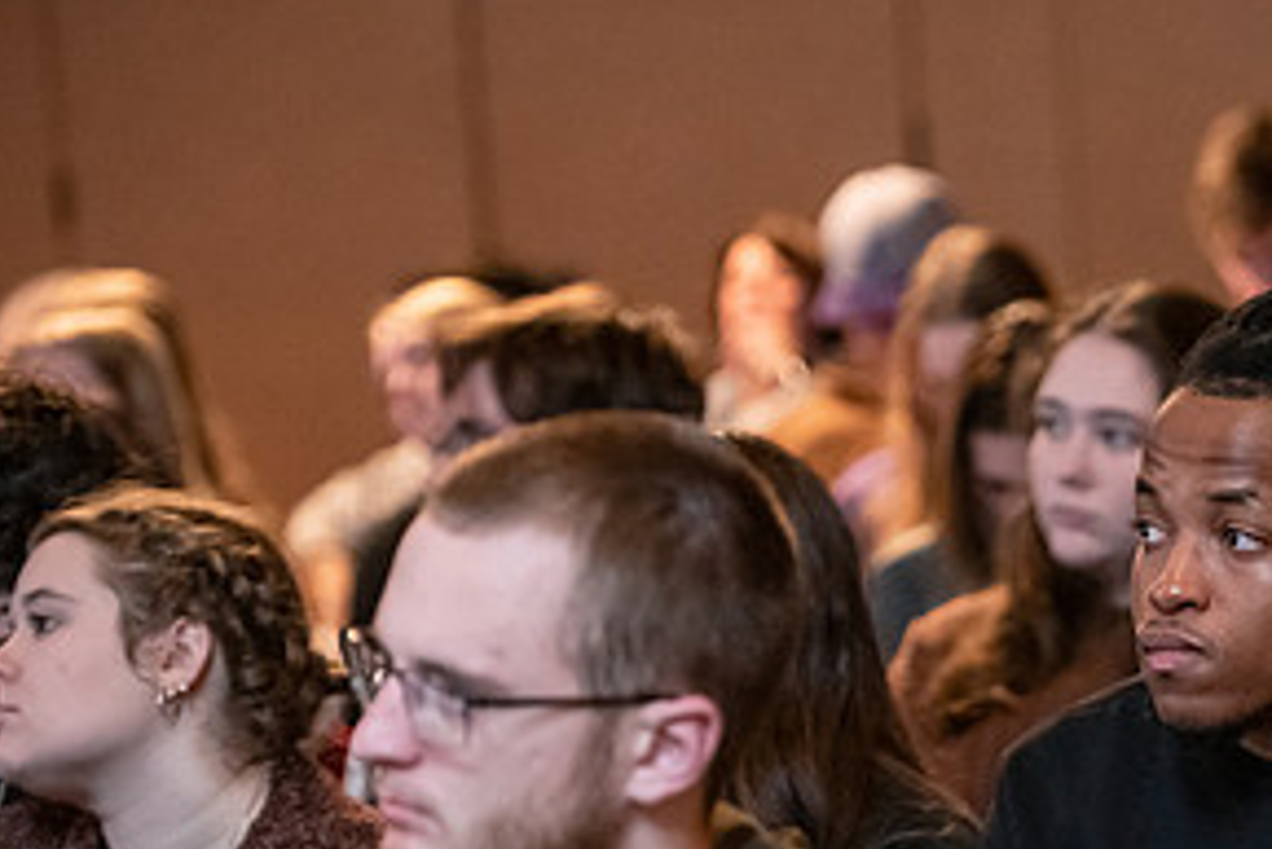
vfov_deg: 6.5
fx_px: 7459
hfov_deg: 9.7
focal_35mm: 211
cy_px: 838
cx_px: 1246
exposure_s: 1/200
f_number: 3.2
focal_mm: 105
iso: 4000
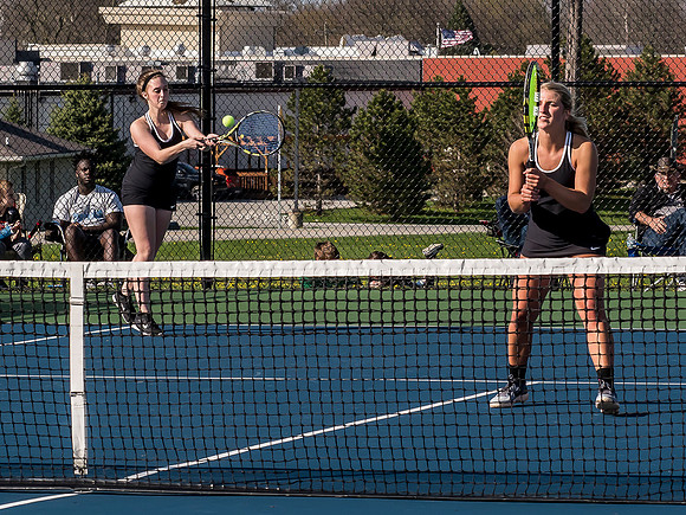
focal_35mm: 255
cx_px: 362
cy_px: 242
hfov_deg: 7.8
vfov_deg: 5.8
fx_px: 5054
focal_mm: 60
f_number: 5
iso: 400
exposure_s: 1/1600
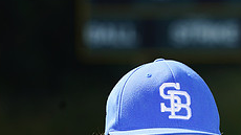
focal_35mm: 645
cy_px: 238
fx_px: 4119
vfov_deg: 1.9
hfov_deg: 3.4
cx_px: 162
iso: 100
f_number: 8
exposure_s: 1/250
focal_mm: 244
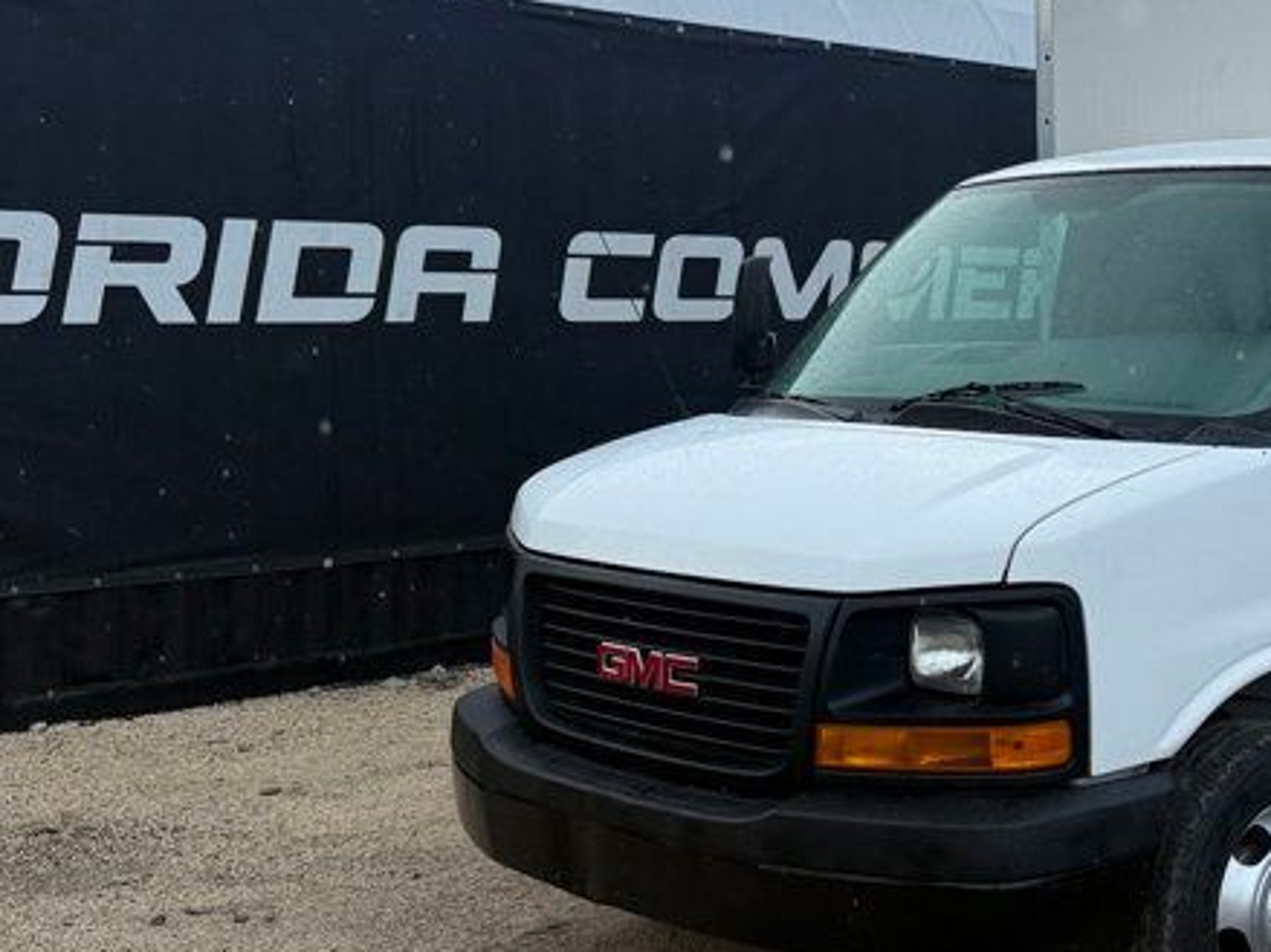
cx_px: 1152
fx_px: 2056
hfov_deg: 32.6
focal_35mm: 56
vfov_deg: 26.1
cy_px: 405
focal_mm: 6.76
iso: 80
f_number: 1.78
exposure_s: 1/2703
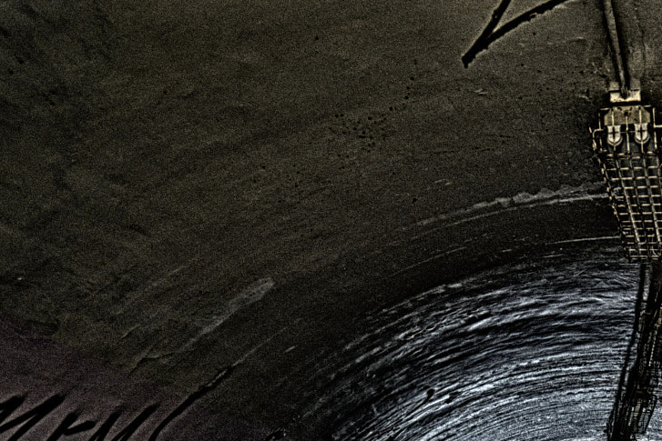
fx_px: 1416
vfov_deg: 17.2
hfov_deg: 25.3
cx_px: 633
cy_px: 481
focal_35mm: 77
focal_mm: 35
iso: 400
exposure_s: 1/100
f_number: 5
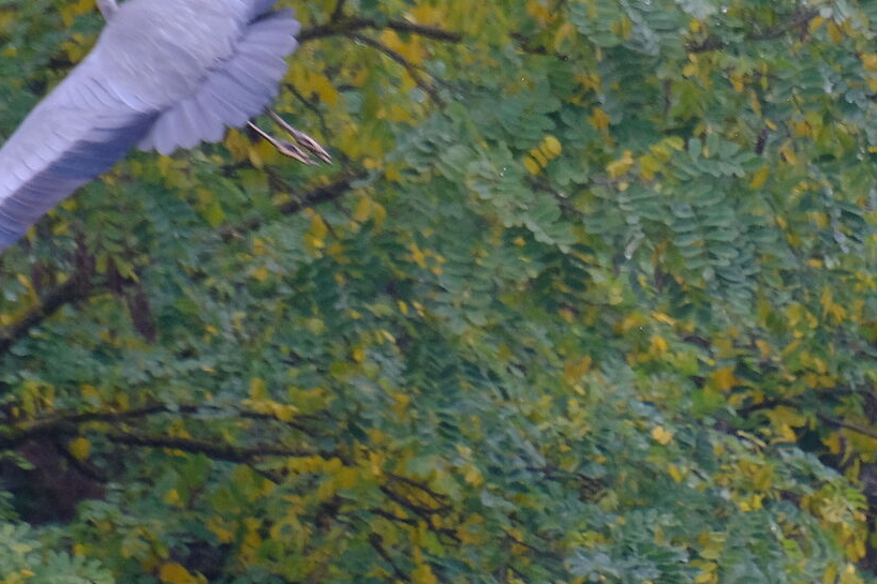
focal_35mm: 1321
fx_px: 32172
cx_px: 641
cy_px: 77
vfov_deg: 1.0
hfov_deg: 1.6
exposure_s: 1/500
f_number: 6.3
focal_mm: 300
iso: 1250
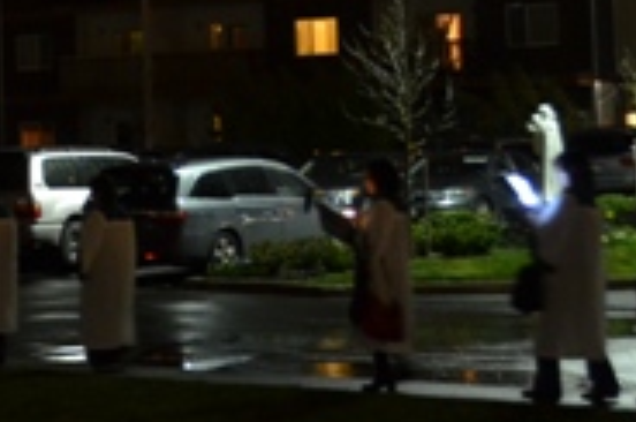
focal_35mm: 125
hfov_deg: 15.3
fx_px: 2204
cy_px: -59
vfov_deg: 10.8
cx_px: -290
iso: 1600
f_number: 3.8
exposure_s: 1/10
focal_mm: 24
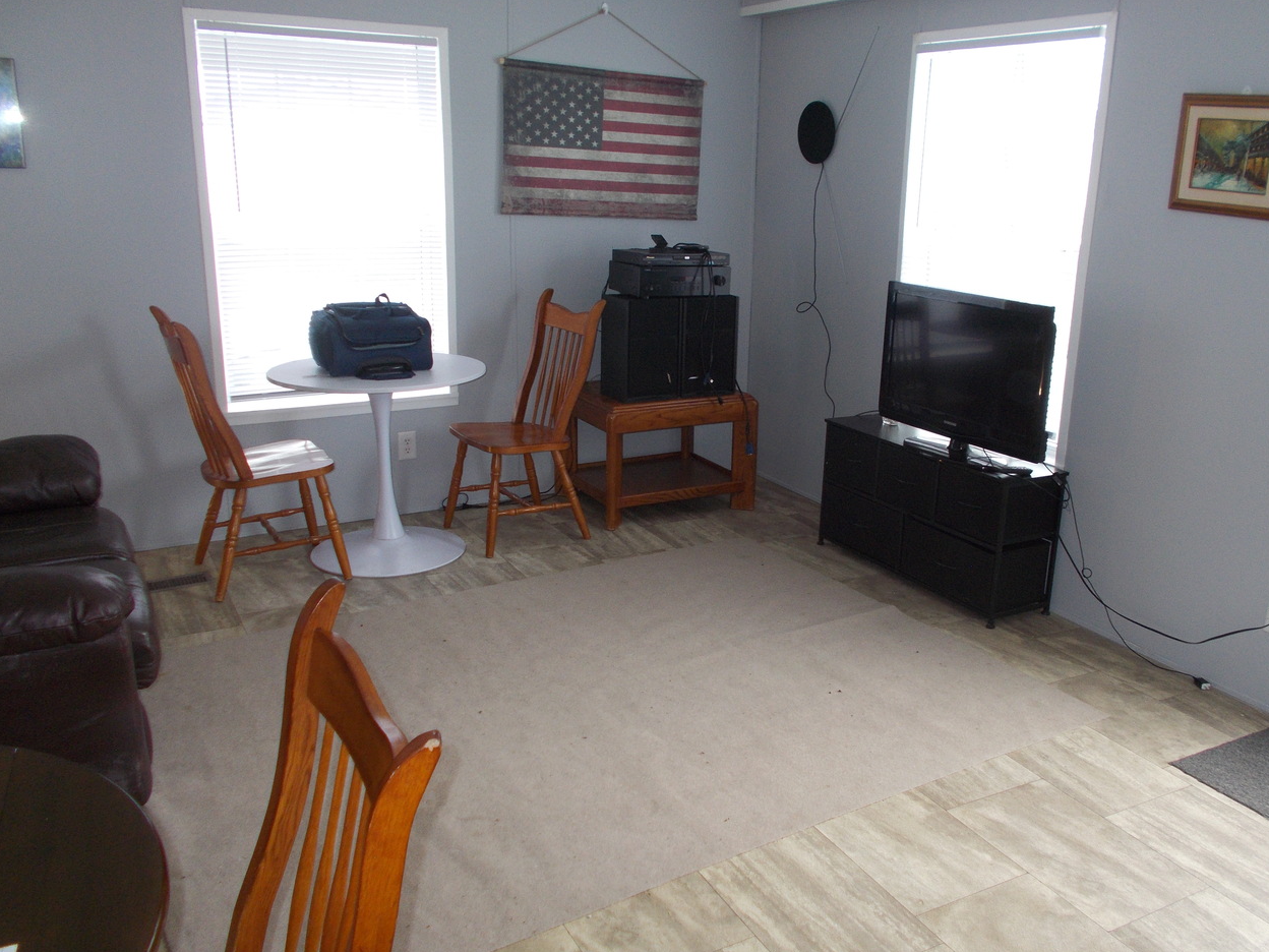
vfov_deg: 46.8
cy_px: 464
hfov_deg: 59.8
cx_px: 712
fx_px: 1100
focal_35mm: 30
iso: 125
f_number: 3.2
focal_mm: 4.6
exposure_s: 1/25
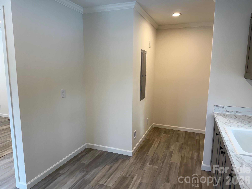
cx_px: 126
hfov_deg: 71.6
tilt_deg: -9.5
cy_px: 94
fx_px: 175
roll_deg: +0.0
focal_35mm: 24
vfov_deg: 56.8
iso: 80
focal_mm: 6.76
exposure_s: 1/120
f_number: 1.78
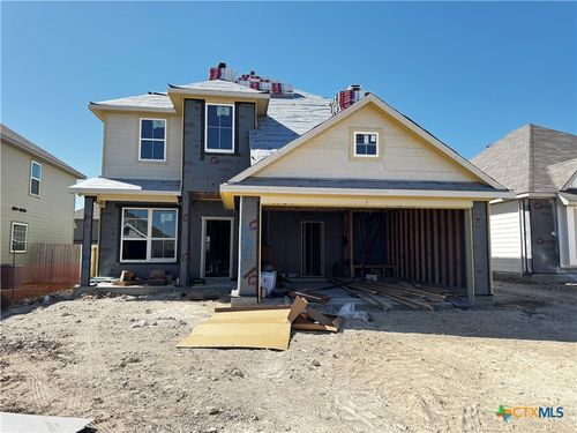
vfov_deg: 56.8
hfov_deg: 71.6
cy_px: 216
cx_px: 288
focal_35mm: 24
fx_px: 400
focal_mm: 6.76
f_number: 1.78
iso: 80
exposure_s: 1/1151
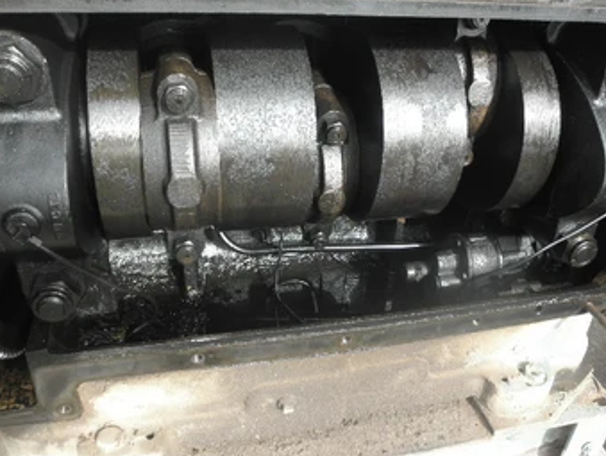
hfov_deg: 55.3
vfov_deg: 43.0
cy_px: 207
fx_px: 578
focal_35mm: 33
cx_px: 320
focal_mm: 5
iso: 64
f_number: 3
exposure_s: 1/160
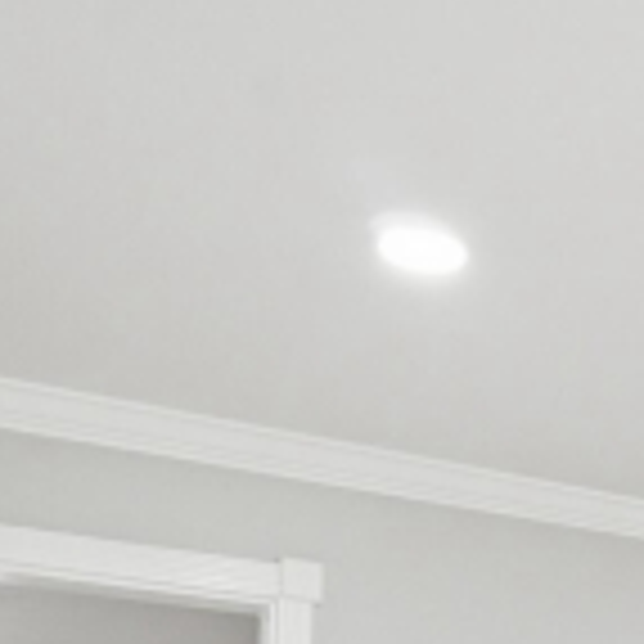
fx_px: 1410
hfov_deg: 22.4
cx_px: 885
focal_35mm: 67
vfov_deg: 20.9
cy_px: 1027
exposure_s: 1/160
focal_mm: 10
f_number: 11
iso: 400
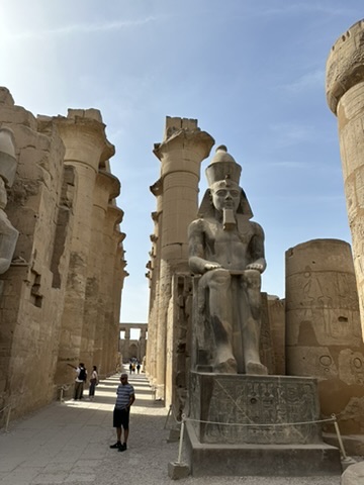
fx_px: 336
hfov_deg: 56.8
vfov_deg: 71.6
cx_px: 182
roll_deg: -1.1
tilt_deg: +20.7
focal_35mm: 24
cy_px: 242
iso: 80
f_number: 1.78
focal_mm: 6.86
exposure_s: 1/5848
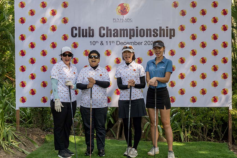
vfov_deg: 34.5
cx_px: 113
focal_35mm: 39
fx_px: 254
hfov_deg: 50.1
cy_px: 87
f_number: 7.1
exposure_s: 1/320
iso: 360
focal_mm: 34.5
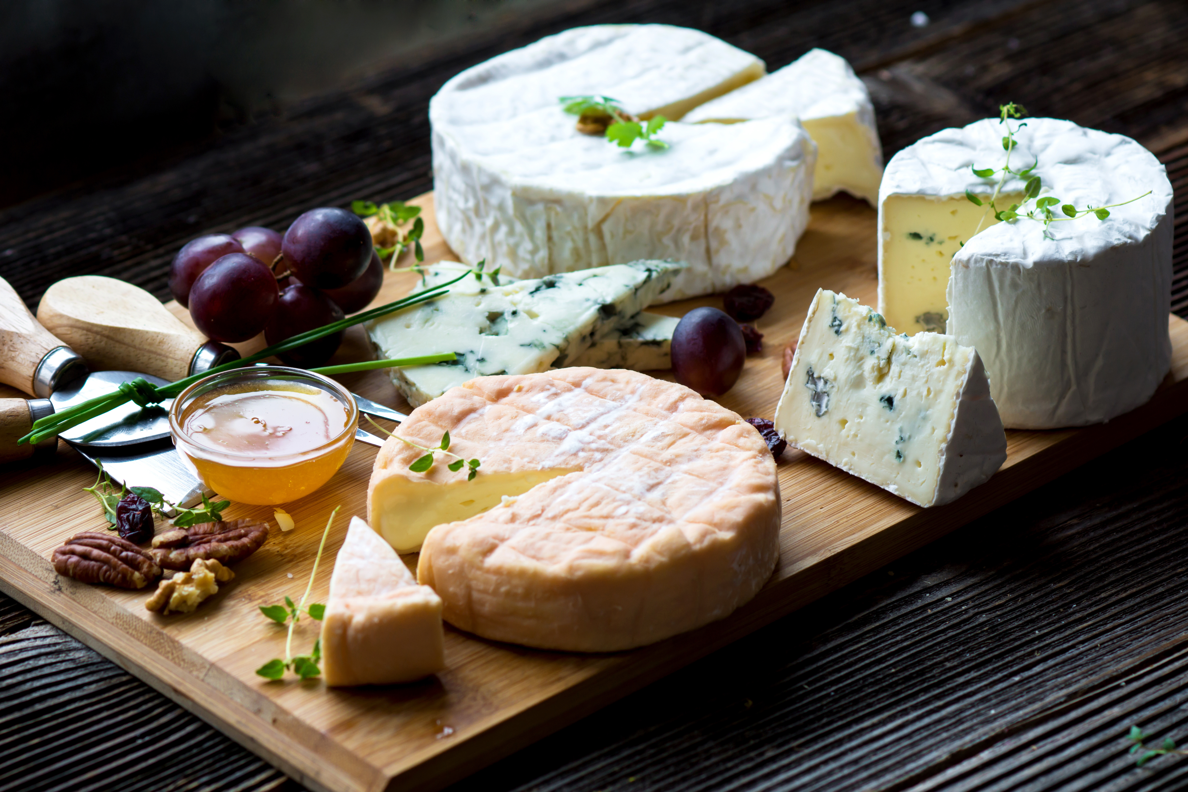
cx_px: 594
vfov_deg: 9.1
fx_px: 4950
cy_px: 396
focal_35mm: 150
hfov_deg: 13.7
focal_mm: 100
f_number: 5
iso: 100
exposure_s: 1/10
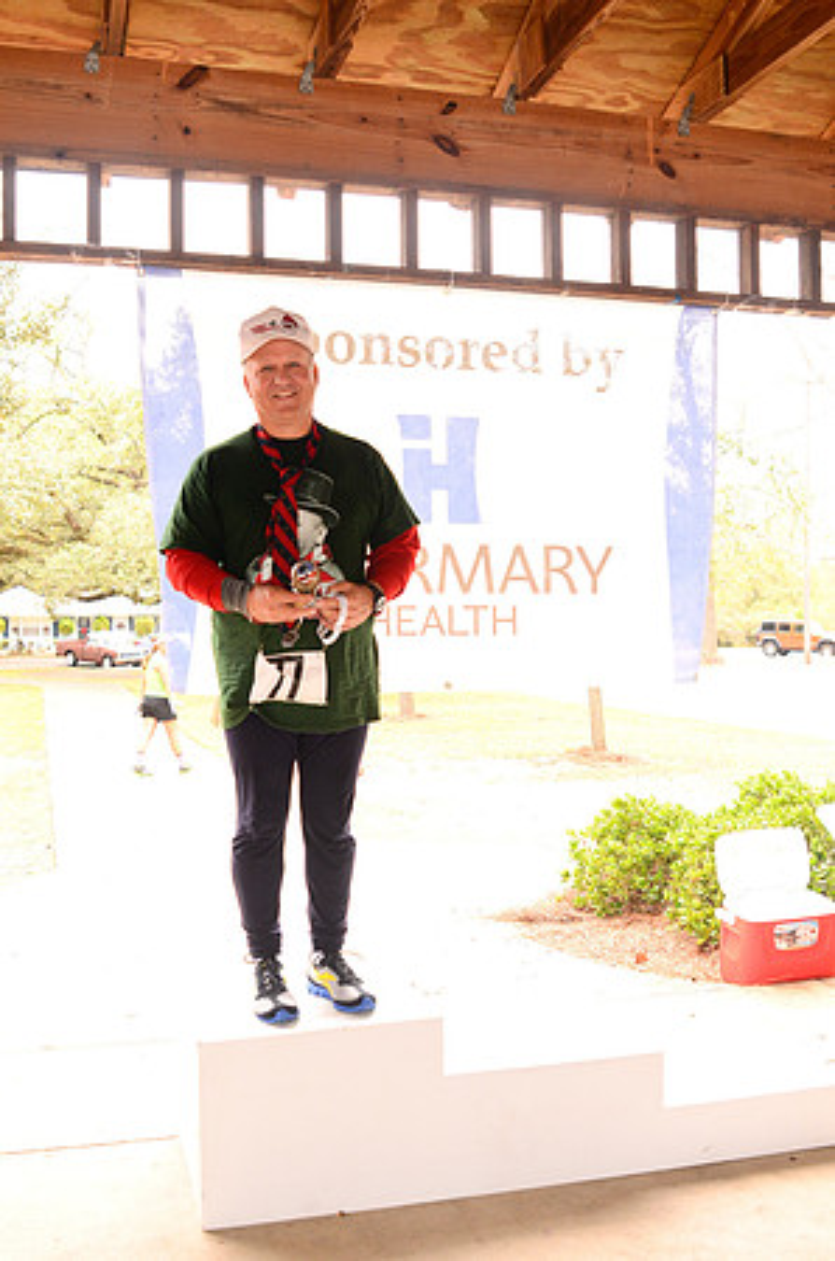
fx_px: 1258
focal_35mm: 36
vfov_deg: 53.2
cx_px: 418
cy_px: 630
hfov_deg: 36.7
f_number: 4
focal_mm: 24
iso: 640
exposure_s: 1/125
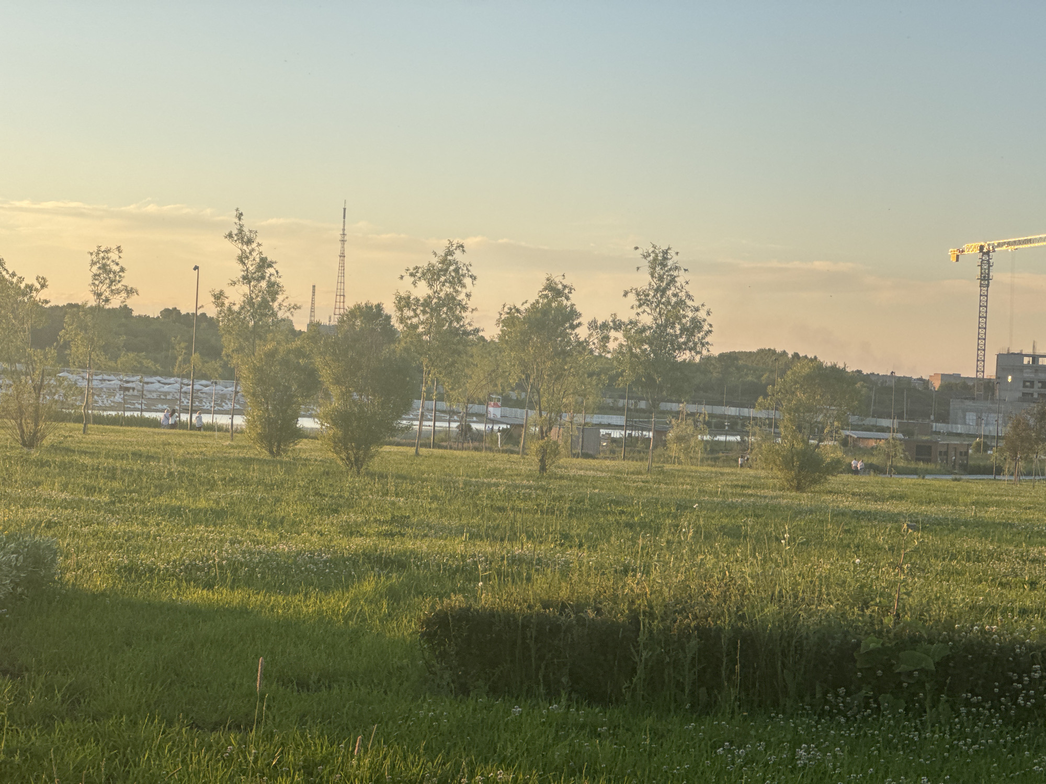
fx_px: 2327
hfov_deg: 25.3
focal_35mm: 77
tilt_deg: +0.9
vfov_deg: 19.1
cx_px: 523
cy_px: 392
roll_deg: -1.4
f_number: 2.8
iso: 25
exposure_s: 1/246
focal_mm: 9
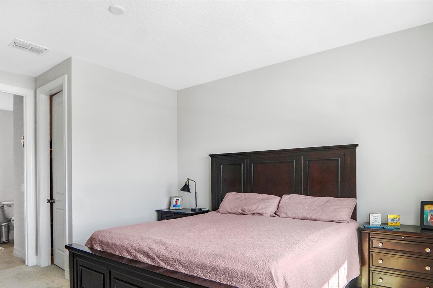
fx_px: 265
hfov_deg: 78.6
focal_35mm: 22
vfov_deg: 56.7
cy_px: 175
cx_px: 215
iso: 640
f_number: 4.5
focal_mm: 12
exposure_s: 1/160
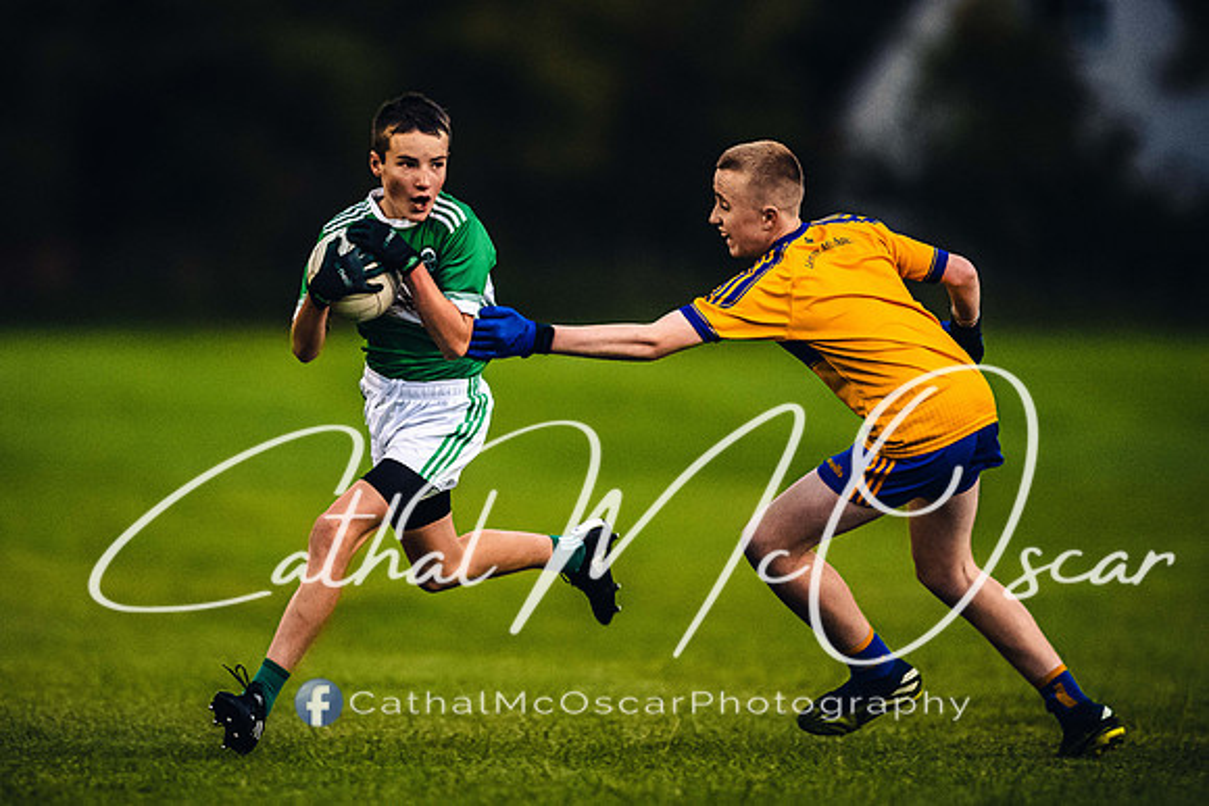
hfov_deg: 3.6
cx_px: 455
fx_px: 19204
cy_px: 380
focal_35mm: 572
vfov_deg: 2.4
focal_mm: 400
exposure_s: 1/500
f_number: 2.8
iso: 4000
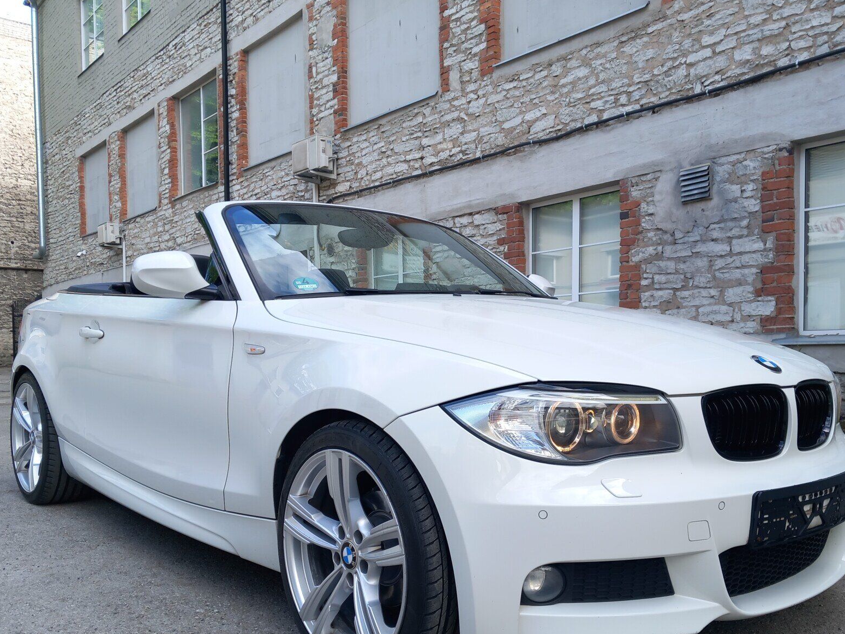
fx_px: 830
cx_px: 469
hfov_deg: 53.8
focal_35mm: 34
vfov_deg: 41.6
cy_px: 389
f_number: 1.8
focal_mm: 4
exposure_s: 1/111
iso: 20
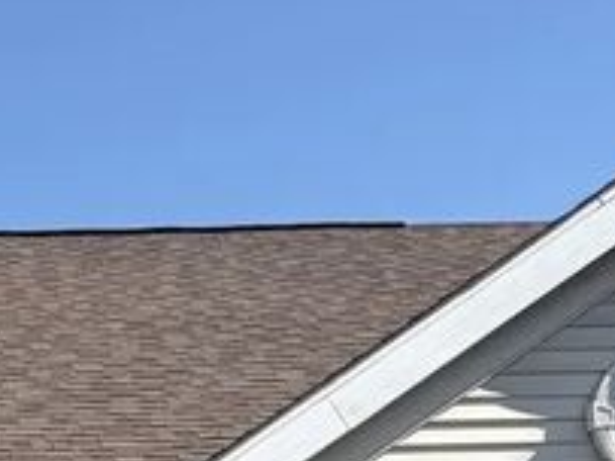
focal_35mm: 131
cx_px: -164
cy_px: 767
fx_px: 2326
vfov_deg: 10.7
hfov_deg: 14.5
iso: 50
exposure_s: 1/2639
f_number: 1.6
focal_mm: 5.96
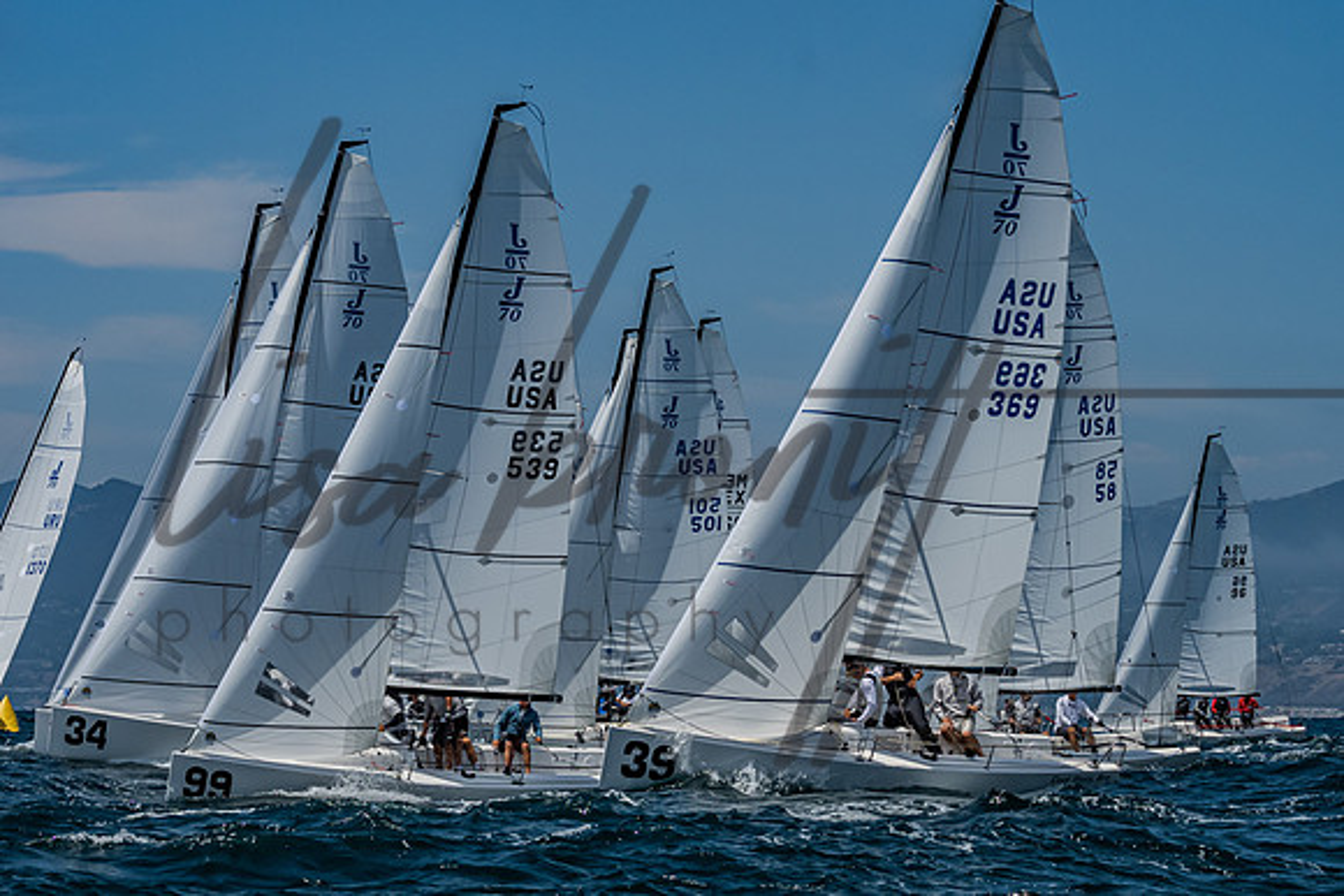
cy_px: 491
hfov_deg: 12.9
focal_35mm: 159
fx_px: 5920
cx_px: 531
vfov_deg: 8.7
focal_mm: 86
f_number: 6.3
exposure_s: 1/2500
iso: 400
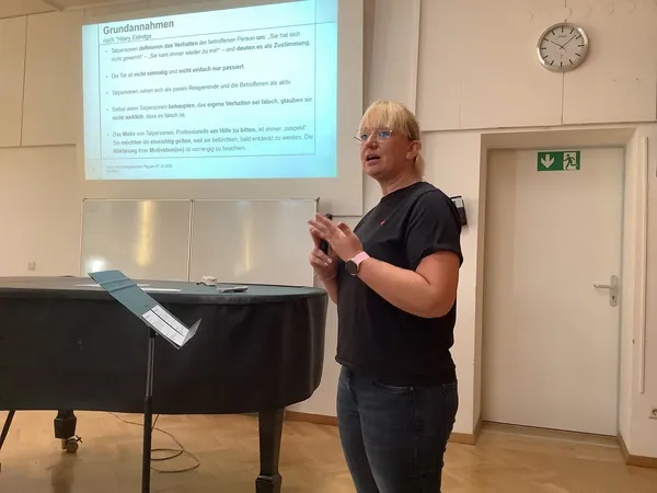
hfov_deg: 58.4
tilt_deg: +1.5
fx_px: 588
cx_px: 328
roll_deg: +0.4
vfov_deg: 45.4
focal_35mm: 31
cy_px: 246
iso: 125
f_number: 2.4
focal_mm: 3.3
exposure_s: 1/50
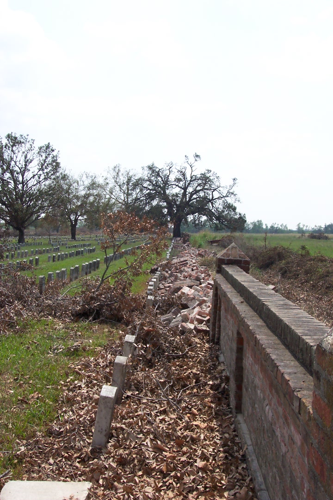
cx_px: 166
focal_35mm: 38
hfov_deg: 35.1
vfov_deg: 50.7
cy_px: 250
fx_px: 527
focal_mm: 8
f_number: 4.8
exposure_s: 1/700
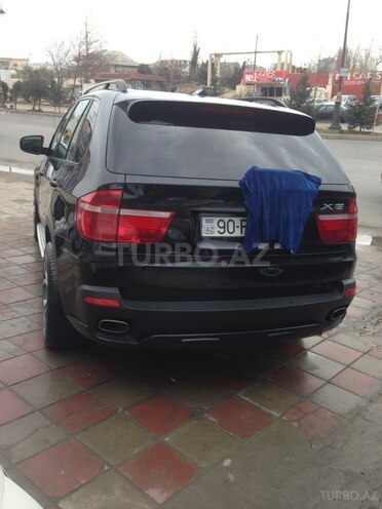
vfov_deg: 55.4
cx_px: 191
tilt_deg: -14.5
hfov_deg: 42.9
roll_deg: -0.1
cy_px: 254
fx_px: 486
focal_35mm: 33
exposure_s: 1/230
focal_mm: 4.12
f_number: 2.4
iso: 50
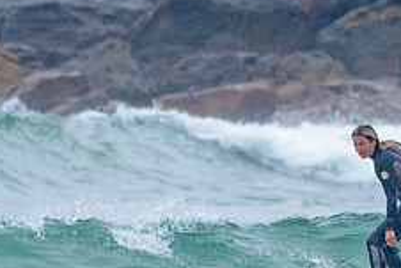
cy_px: 237
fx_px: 17521
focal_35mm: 1572
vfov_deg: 0.9
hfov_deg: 1.3
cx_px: 337
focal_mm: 500
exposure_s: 1/1000
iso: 1100
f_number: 5.6
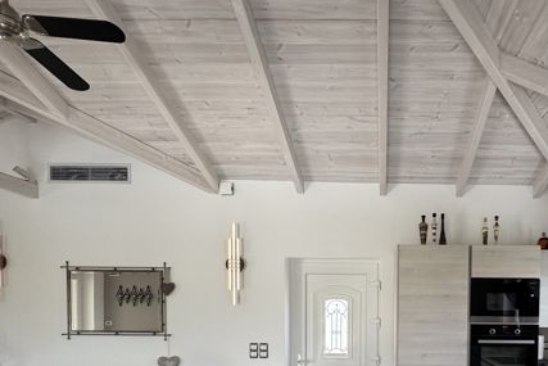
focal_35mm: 24
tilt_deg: -2.3
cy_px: 313
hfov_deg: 70.8
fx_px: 365
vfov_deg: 48.8
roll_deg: -0.6
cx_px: 380
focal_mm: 2.22
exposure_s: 1/99
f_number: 2.2
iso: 80
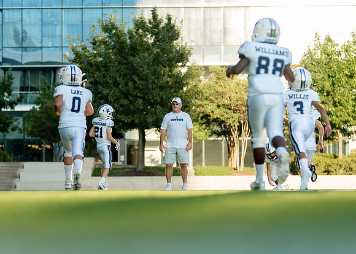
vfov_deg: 12.1
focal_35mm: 119
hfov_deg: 16.8
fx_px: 1202
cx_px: 167
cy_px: 135
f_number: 1.2
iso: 125
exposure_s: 1/2000
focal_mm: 50
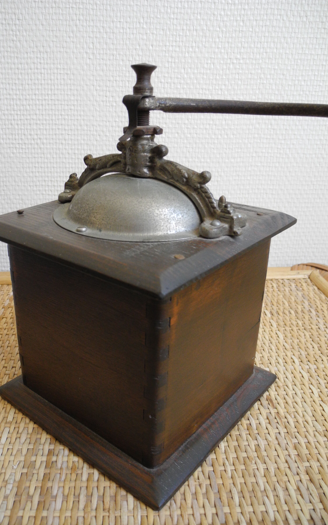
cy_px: 261
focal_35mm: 30
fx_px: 429
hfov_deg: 41.6
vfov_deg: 62.9
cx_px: 130
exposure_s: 1/30
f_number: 2.8
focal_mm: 6
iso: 352
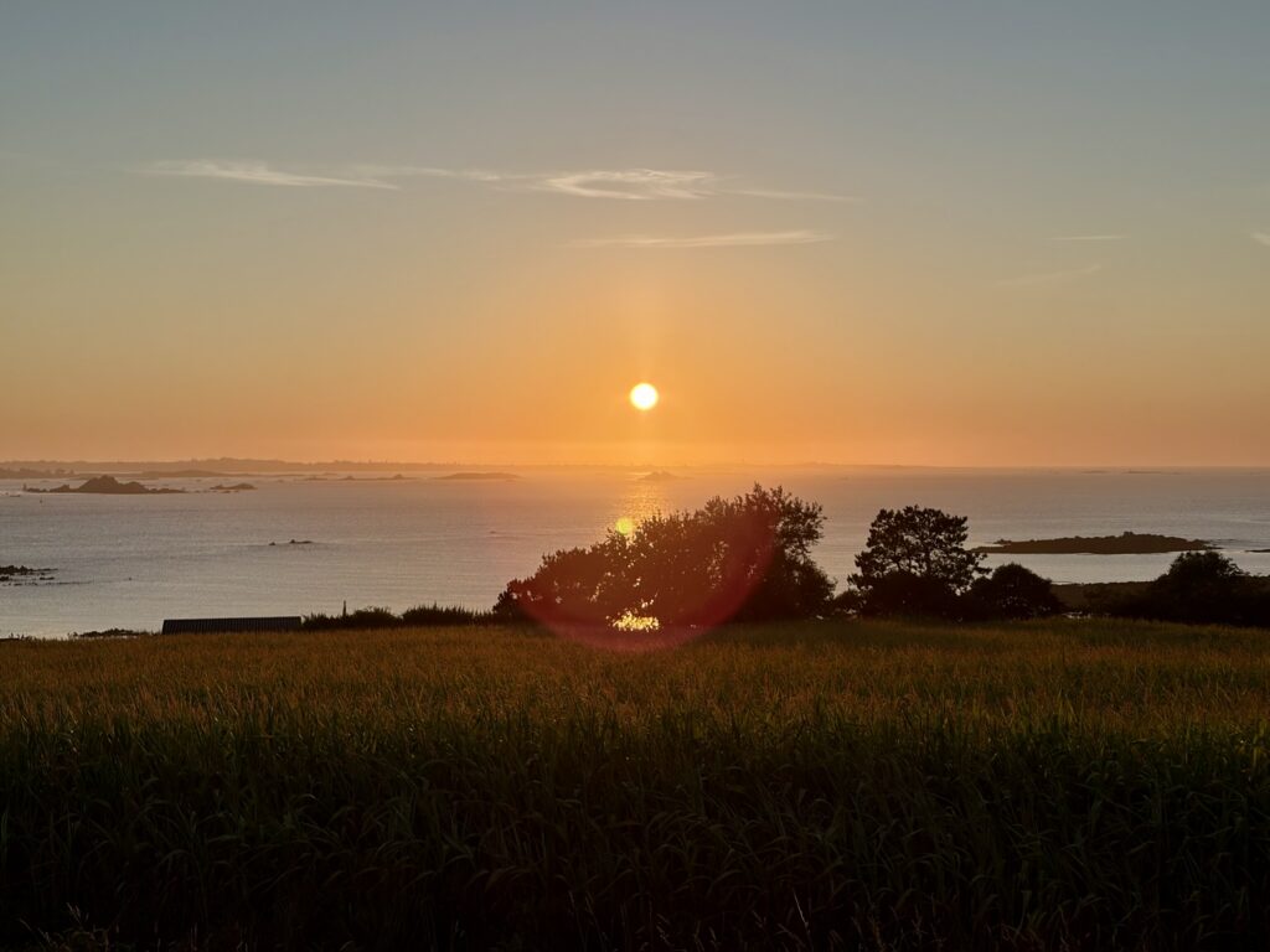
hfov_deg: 36.8
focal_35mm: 52
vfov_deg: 28.0
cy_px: 476
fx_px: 1908
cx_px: 635
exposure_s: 1/4630
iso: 50
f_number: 1.6
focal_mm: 5.96
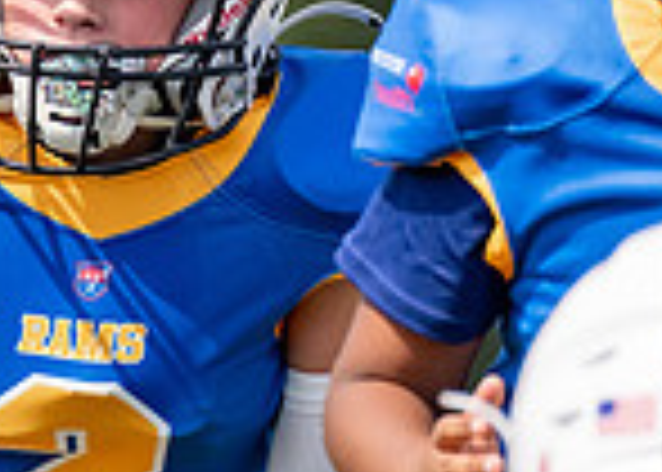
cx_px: 11
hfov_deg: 1.7
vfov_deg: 1.2
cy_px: 51
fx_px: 22336
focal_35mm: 1188
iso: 100
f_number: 3.2
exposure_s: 1/2000
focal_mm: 200
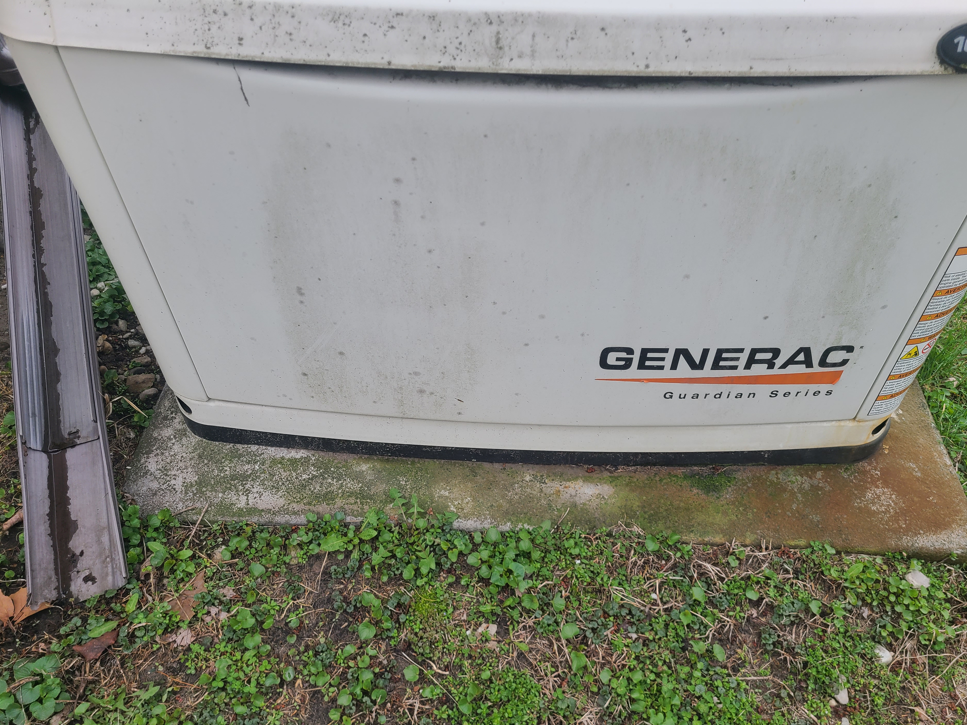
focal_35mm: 28
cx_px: 516
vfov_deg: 49.7
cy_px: 387
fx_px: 782
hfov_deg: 63.4
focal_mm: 5.4
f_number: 1.8
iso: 40
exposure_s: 1/937
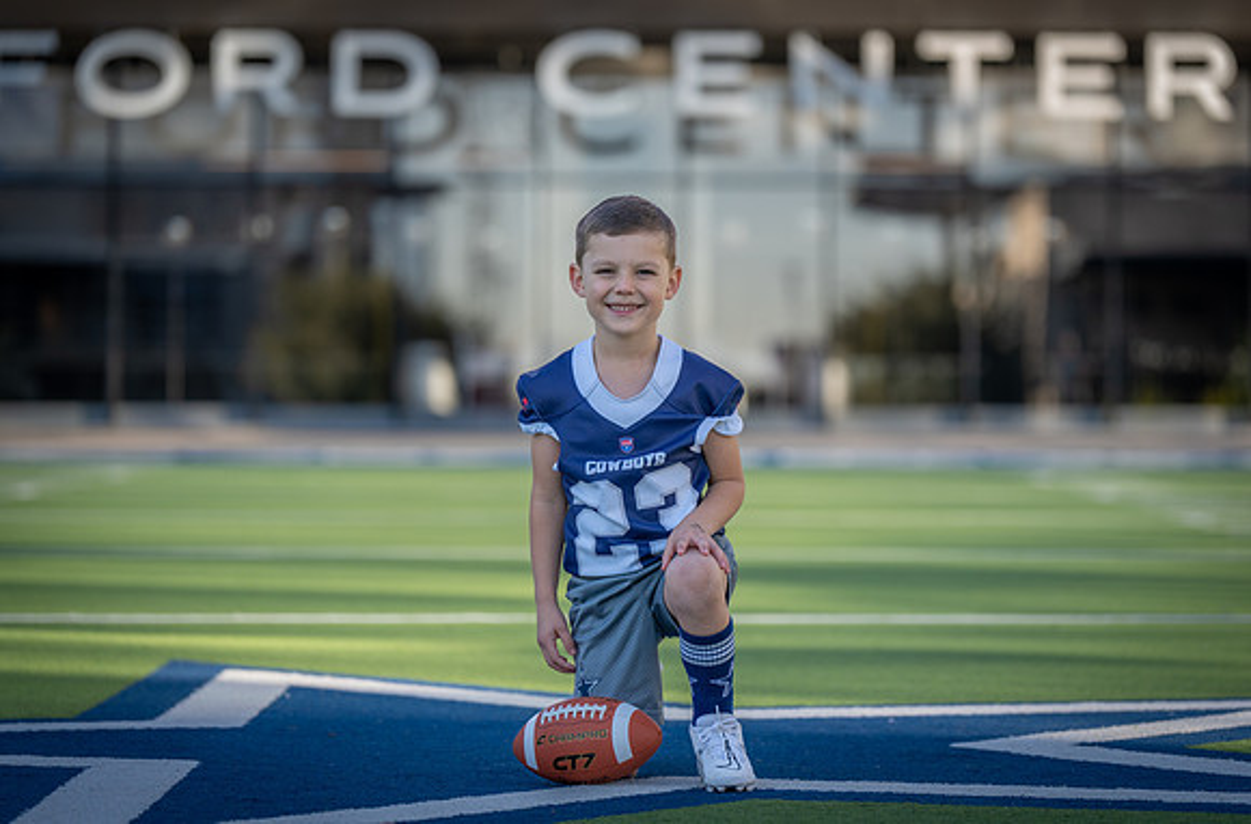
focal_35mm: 141
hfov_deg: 14.6
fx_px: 4896
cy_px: 396
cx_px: 657
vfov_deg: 9.6
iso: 125
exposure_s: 1/640
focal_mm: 132
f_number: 2.8
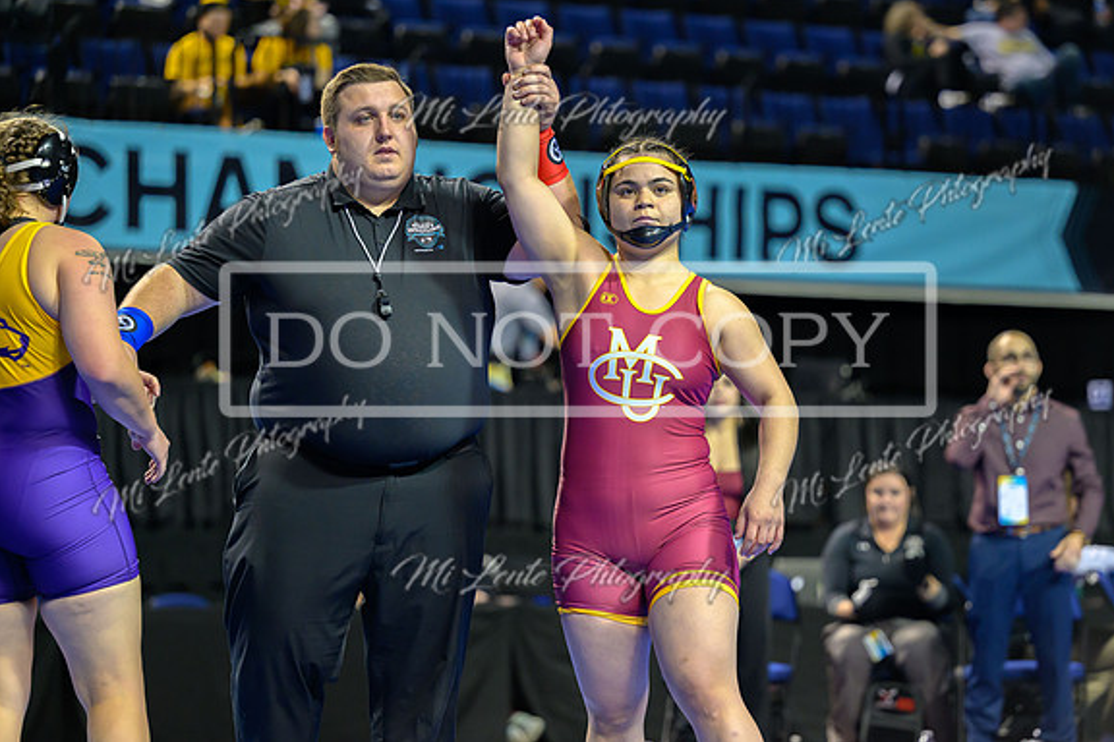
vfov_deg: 9.5
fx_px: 4487
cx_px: 620
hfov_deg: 14.2
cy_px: 346
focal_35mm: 145
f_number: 2.8
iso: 3200
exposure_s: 1/800
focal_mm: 125
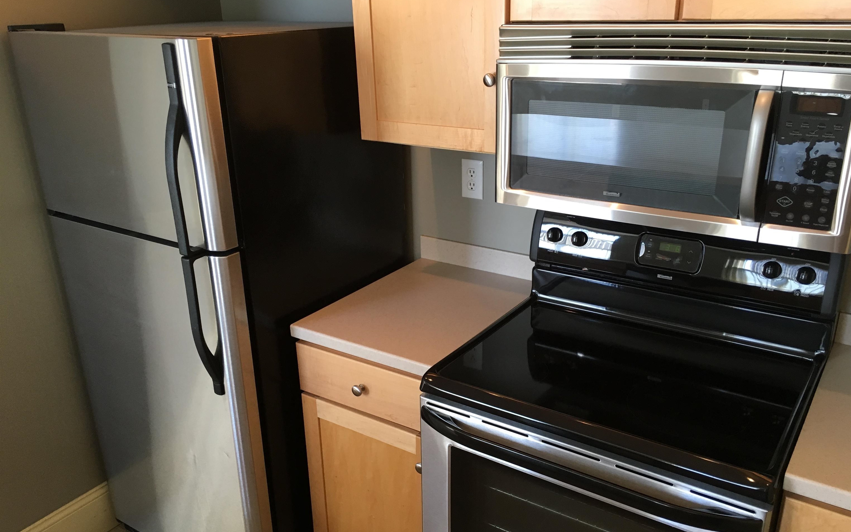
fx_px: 719
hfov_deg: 61.2
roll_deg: +1.6
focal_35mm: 31
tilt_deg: -23.7
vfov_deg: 40.5
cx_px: 429
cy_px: 296
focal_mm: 4.15
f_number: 2.2
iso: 40
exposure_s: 1/30
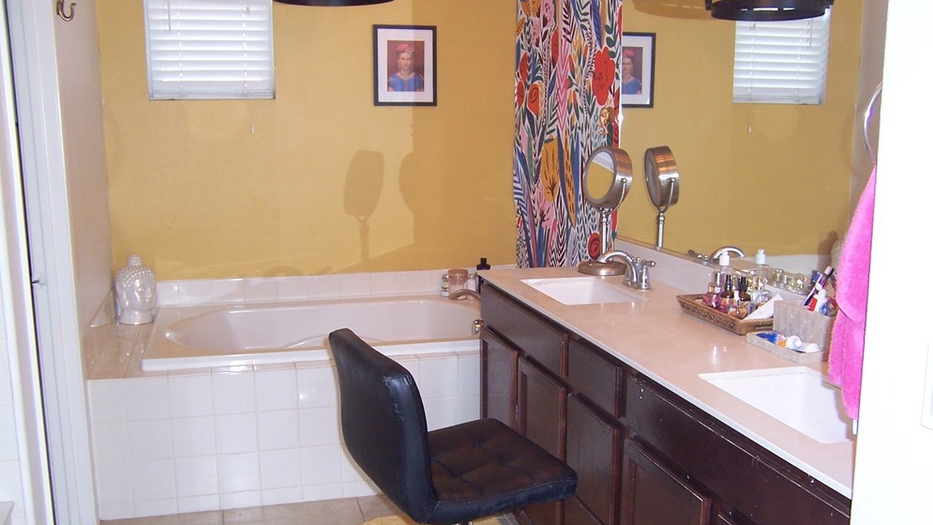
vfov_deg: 31.9
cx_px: 465
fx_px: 915
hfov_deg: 54.0
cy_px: 313
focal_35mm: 37
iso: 140
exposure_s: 1/60
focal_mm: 5.5
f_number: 2.8
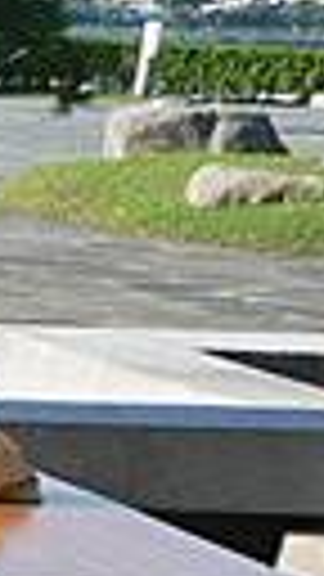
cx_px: -1634
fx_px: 3635
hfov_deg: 4.1
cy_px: 1136
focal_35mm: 238
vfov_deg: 8.6
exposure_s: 1/800
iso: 200
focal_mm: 14
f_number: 3.5
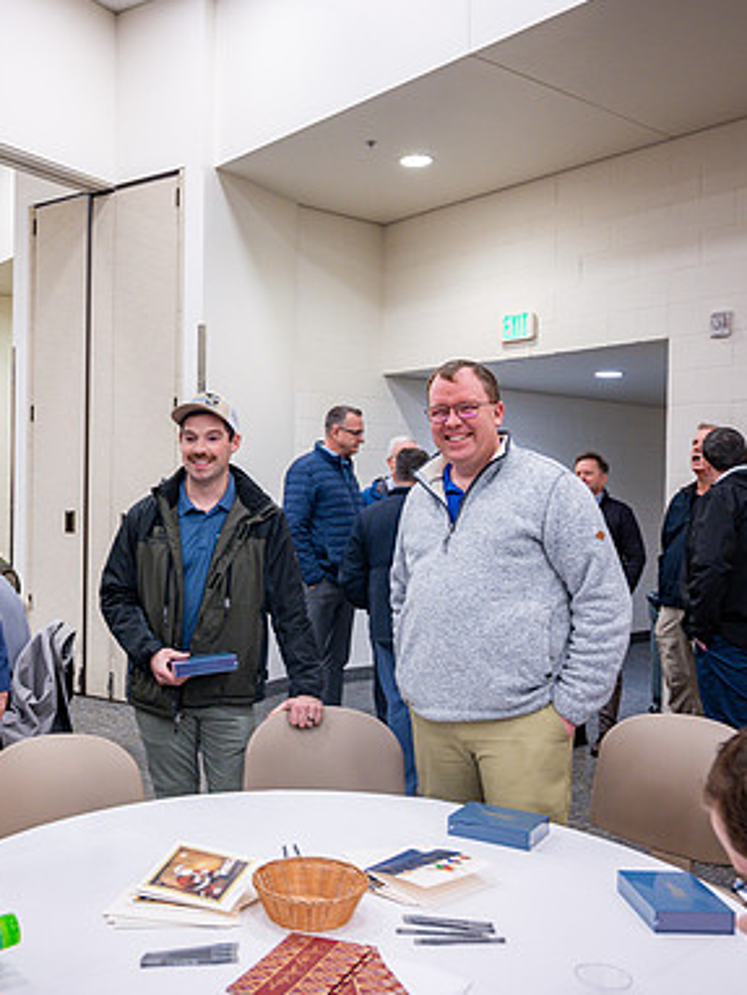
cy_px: 500
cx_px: 258
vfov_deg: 52.6
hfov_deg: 40.3
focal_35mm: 35
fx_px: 1006
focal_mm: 24
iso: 800
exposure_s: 1/80
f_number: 4
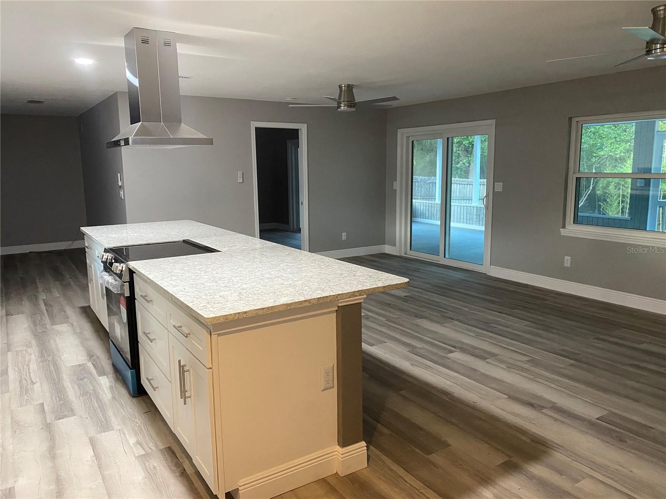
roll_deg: +1.1
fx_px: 500
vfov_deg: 53.1
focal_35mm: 26
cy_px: 250
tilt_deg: -9.7
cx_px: 333
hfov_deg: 67.3
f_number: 1.8
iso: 400
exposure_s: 1/60
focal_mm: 4.25
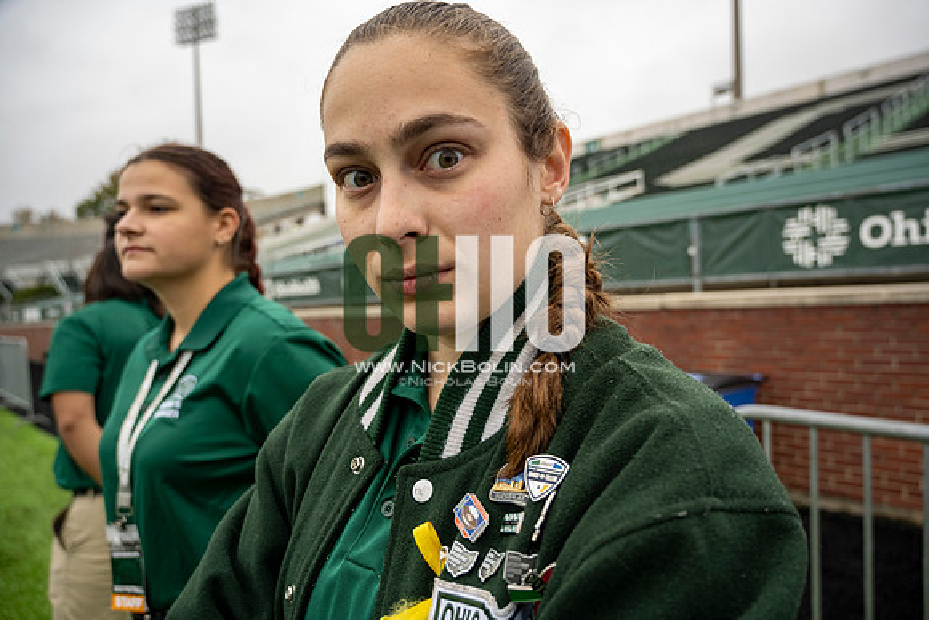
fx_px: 632
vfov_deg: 52.2
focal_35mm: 24
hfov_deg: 72.6
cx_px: 464
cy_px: 310
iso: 320
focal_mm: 24.5
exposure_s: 1/200
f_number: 4
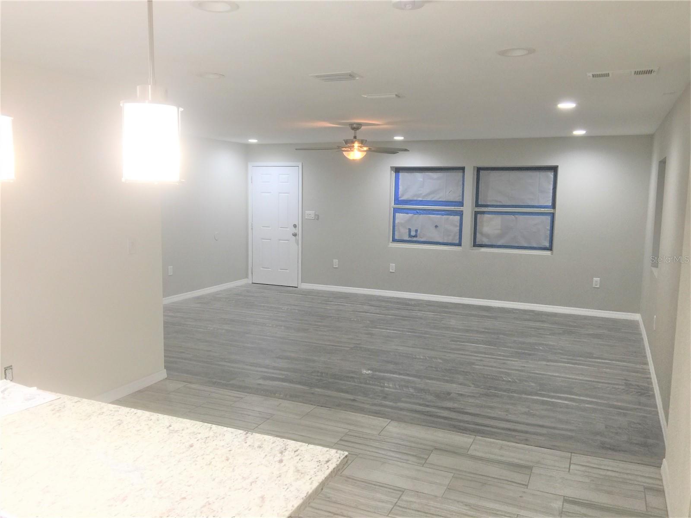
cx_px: 346
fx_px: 579
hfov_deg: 61.7
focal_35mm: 29
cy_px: 259
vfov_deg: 48.2
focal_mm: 4.15
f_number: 2.2
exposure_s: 1/30
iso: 32
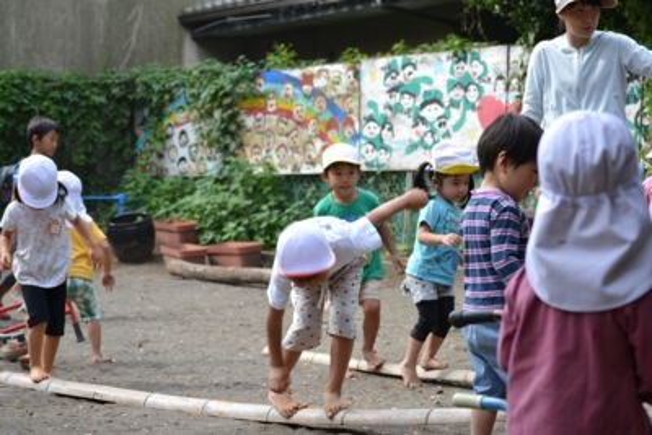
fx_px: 1630
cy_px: 218
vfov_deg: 15.2
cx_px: 326
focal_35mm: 90
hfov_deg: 22.6
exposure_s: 1/125
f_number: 5.6
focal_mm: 60
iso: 110
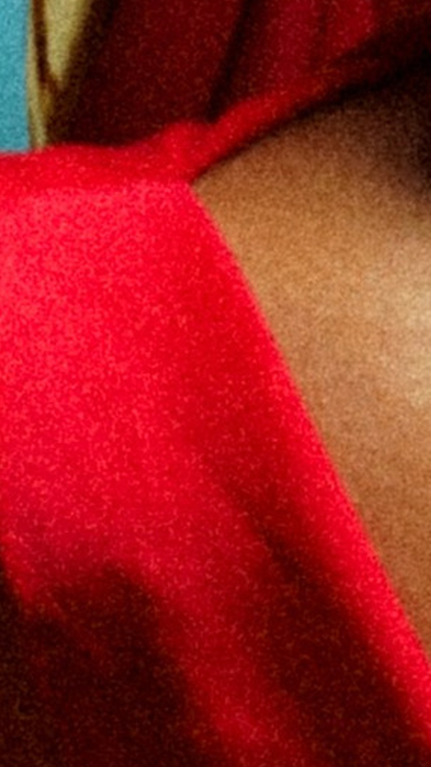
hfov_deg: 7.7
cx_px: -900
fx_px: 2744
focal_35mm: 135
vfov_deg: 14.0
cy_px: -647
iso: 320
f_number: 6.3
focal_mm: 17
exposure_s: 1/160
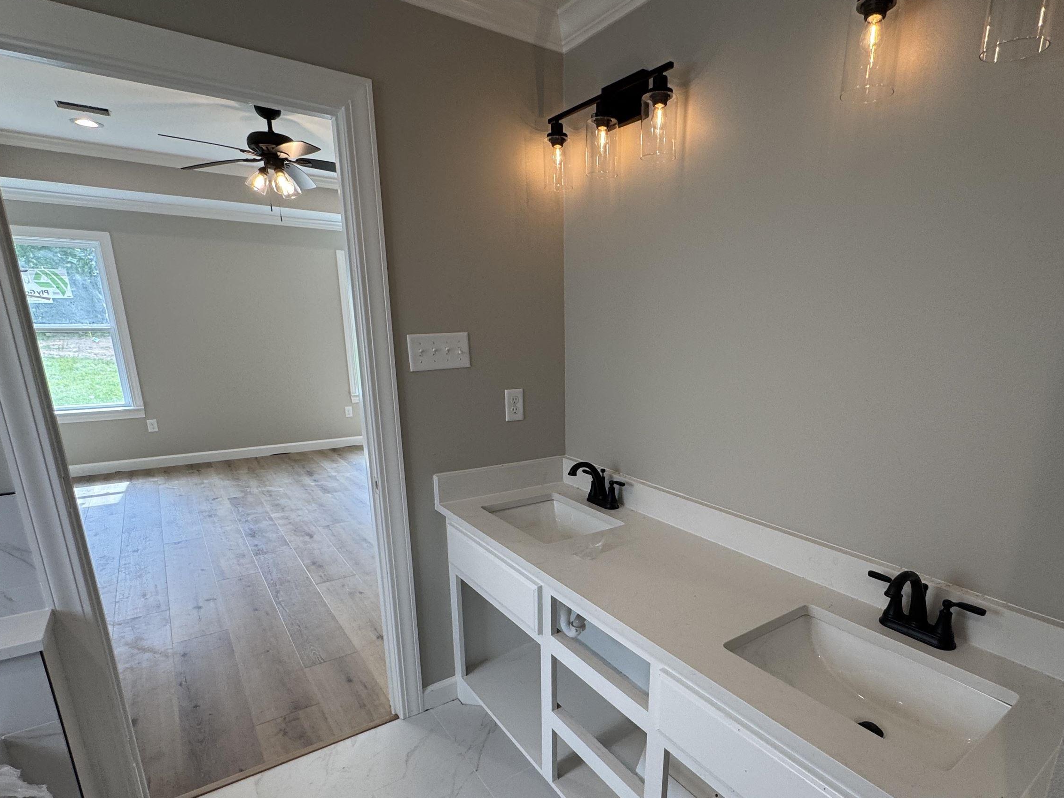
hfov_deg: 84.2
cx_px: 603
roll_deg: -1.4
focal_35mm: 19
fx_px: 584
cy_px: 483
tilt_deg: -15.8
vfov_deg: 67.9
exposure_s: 1/120
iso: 125
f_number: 2.2
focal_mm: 2.22
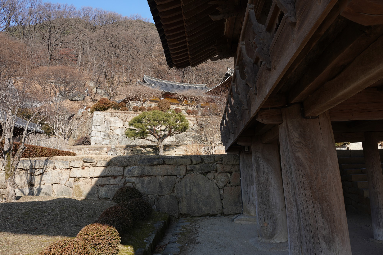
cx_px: 192
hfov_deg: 61.9
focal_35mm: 30
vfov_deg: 43.6
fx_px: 319
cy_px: 128
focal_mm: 30
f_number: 10
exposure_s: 1/100
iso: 100
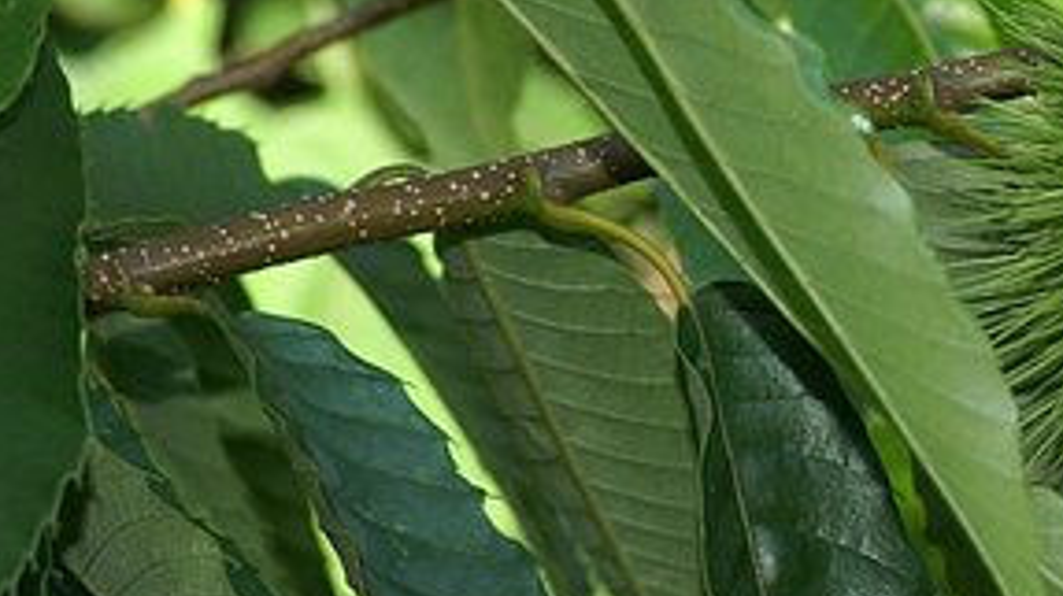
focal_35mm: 505
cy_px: -113
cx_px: 1770
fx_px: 14225
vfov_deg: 2.4
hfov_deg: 4.2
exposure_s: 1/80
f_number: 9
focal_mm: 90
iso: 100
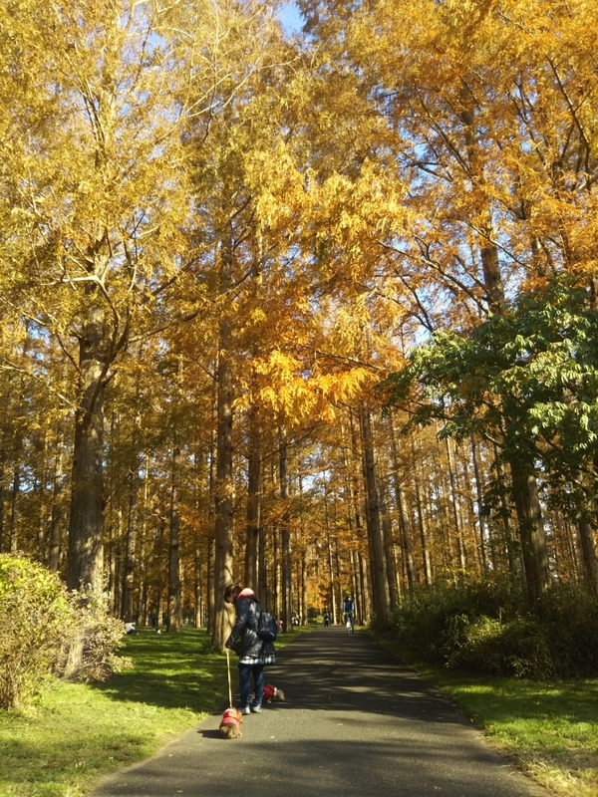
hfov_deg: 46.8
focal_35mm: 30
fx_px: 691
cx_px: 299
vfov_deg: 60.0
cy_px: 398
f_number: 2.2
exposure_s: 1/260
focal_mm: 4
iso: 25
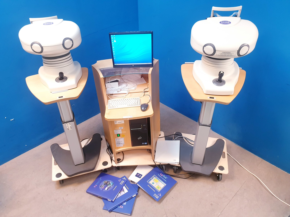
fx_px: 218
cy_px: 108
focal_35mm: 26
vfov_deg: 53.1
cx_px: 145
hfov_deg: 67.3
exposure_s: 1/50
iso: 200
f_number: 2.4
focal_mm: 4.3
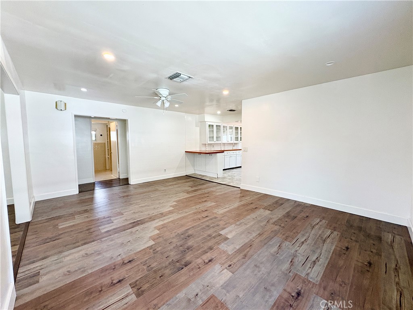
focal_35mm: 14
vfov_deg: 85.7
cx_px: 206
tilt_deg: -4.3
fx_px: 167
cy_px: 155
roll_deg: +0.0
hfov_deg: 102.1
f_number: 2.2
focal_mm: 2.22
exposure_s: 1/120
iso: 160
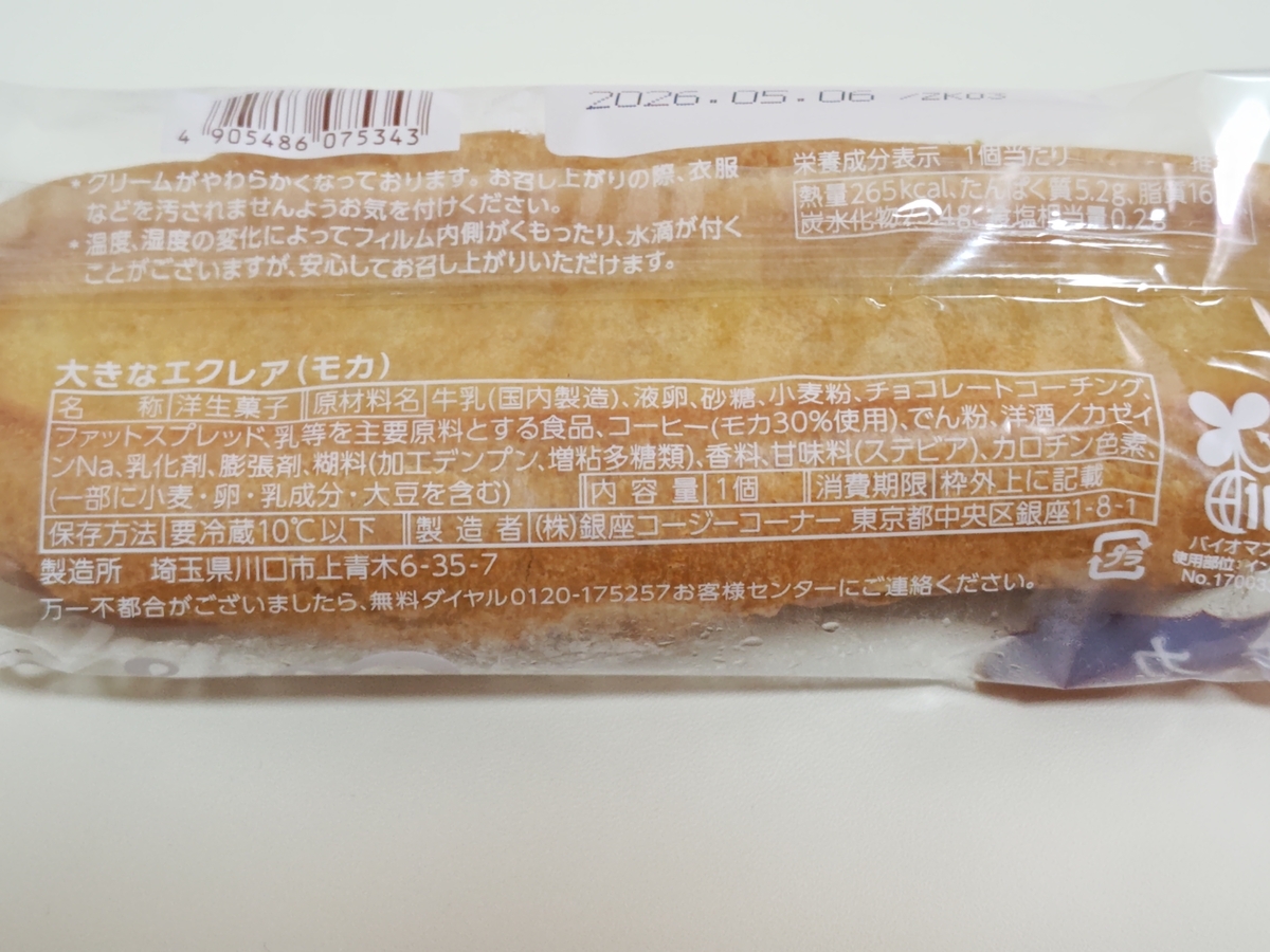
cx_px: 635
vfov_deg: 58.9
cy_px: 476
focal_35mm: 23
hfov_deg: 73.9
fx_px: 844
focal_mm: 5.56
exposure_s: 1/50
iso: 211
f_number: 1.9
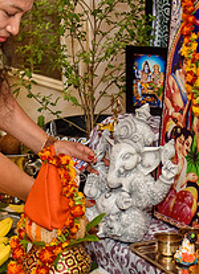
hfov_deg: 11.1
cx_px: 54
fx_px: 1019
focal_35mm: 130
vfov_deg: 15.3
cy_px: 153
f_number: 3.5
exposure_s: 1/250
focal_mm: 28
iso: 640
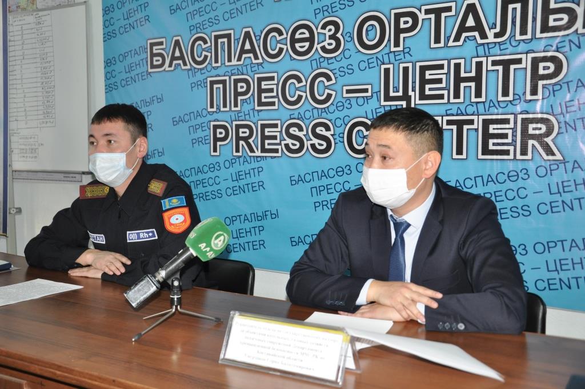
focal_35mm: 39
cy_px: 194
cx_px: 292
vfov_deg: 34.1
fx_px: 633
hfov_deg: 49.6
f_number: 4
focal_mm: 26
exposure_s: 1/60
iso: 800
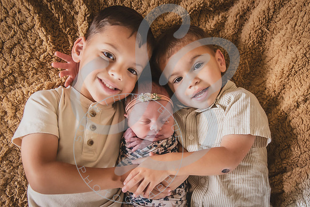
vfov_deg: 39.2
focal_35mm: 34
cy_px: 126
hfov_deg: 56.1
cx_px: 179
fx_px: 289
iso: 1250
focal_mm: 24
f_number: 2.8
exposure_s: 1/250
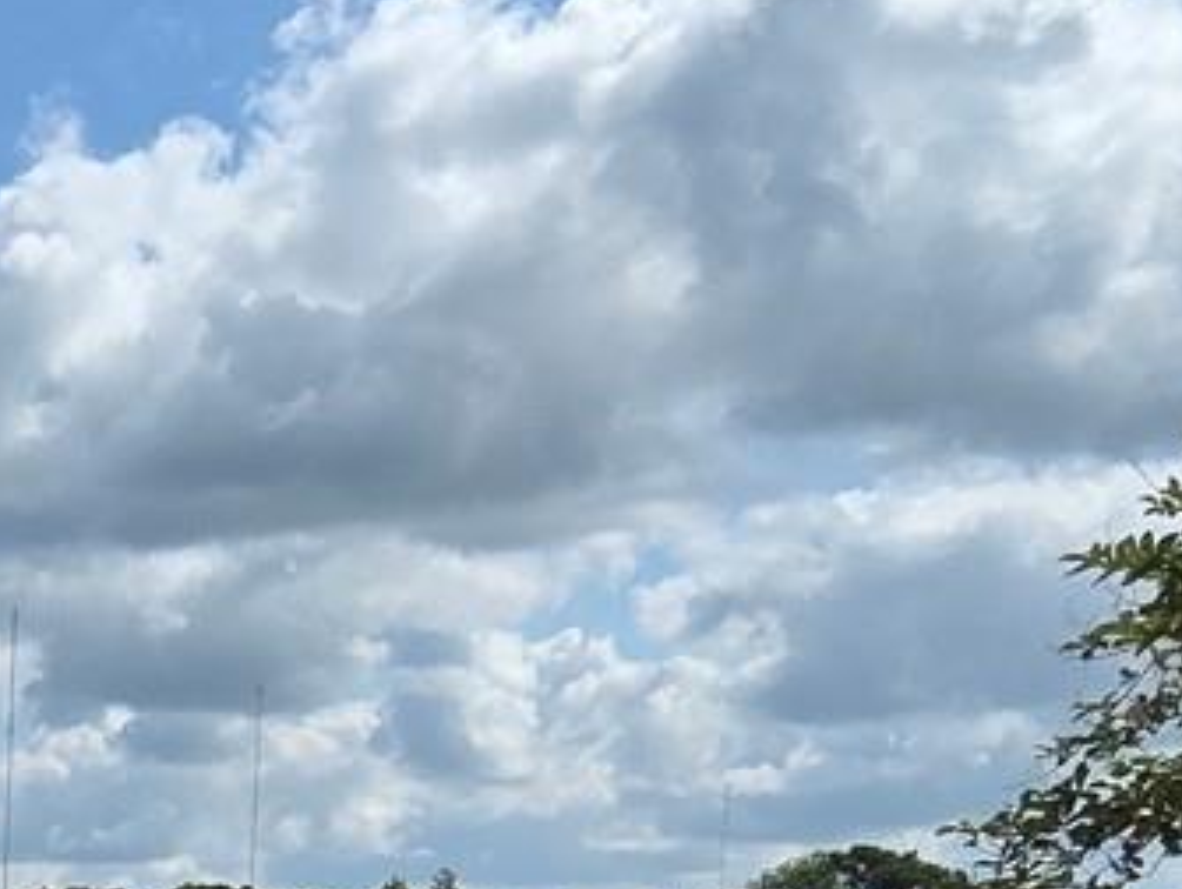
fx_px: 2119
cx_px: -494
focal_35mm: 62
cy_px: 1192
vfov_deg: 21.2
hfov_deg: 25.2
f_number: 2.2
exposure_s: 1/4043
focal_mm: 2.2
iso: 50
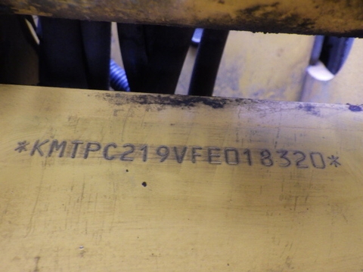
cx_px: 182
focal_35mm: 34
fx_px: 357
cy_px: 136
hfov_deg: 54.0
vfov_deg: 41.8
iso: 400
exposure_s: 1/50
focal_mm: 6.1
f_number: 3.8
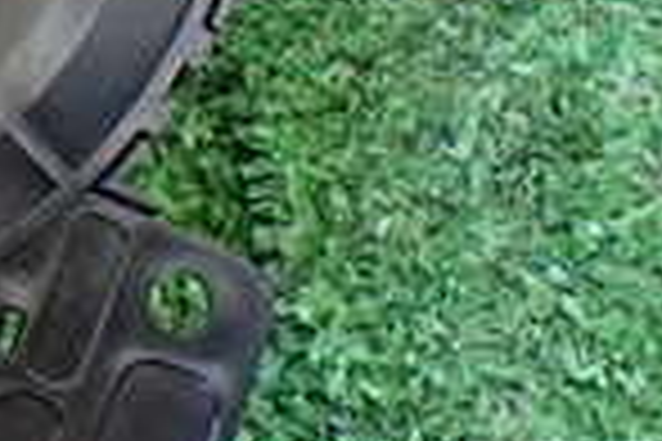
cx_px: -351
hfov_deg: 14.9
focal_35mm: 127
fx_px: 2335
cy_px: -63
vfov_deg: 10.6
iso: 800
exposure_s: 1/40
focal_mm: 5.4
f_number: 2.3
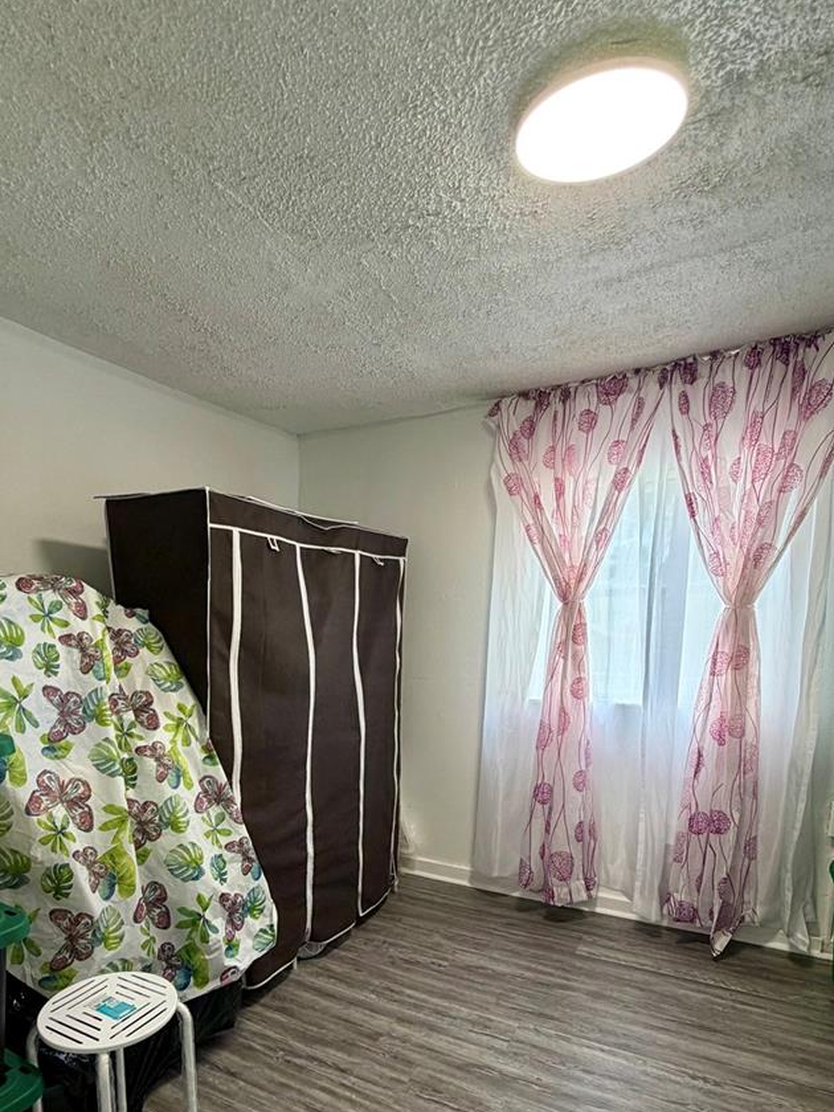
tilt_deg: -10.8
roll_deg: +2.2
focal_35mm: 20
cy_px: 748
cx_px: 342
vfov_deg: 78.9
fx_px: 642
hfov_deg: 65.5
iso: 125
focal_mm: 2.22
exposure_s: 1/120
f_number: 2.2
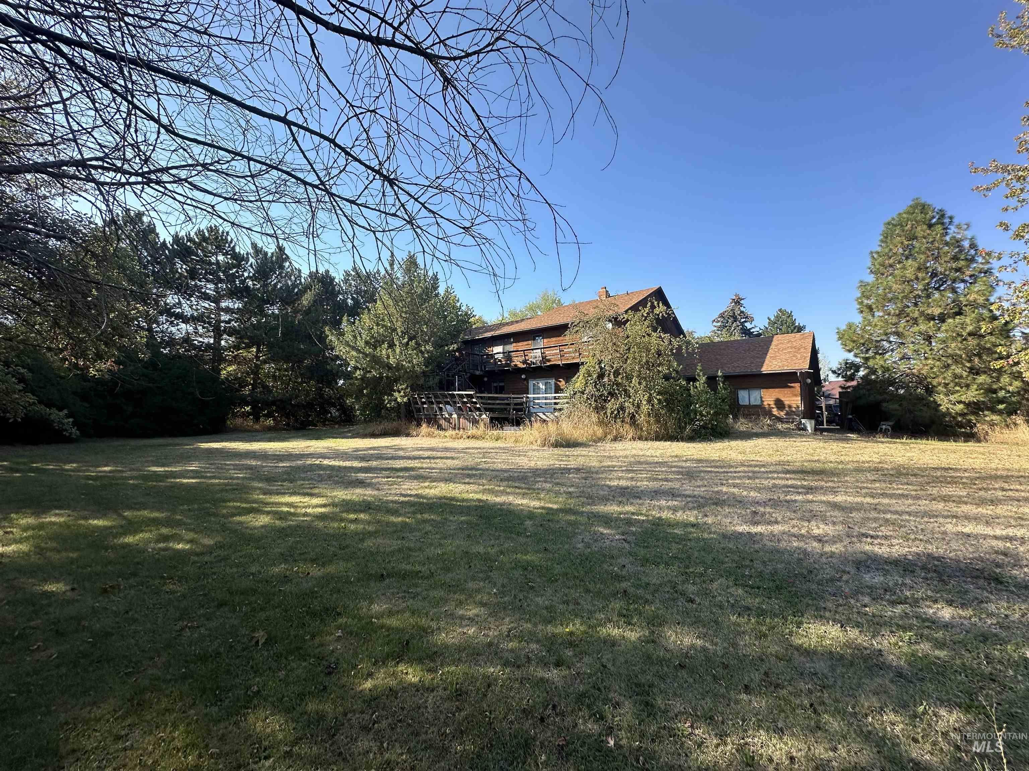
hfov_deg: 102.1
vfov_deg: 85.7
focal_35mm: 14
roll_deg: -0.7
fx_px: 416
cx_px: 514
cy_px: 386
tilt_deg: +6.0
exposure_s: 1/779
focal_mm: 2.22
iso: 40
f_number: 2.2
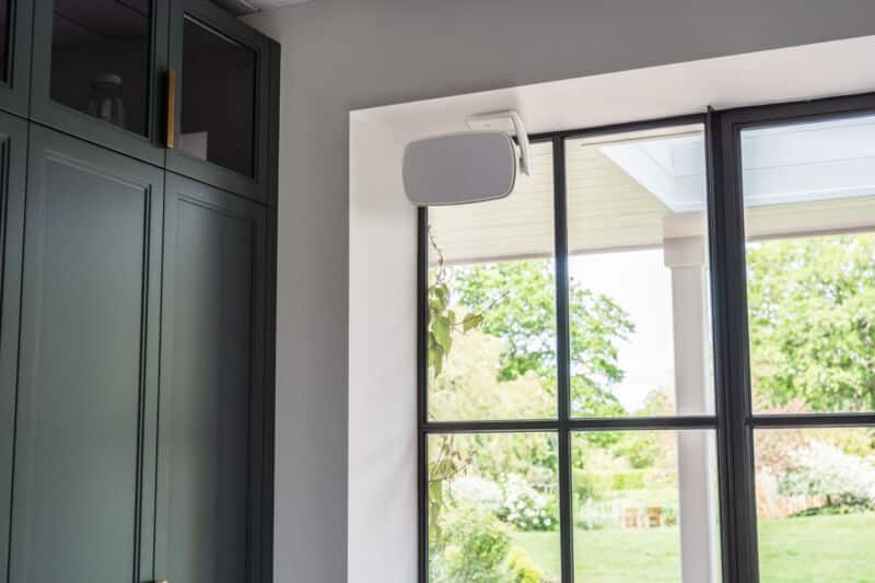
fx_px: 1215
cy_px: 292
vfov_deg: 27.0
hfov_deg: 39.6
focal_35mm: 50
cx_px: 438
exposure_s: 1/60
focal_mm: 50
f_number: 4
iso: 100
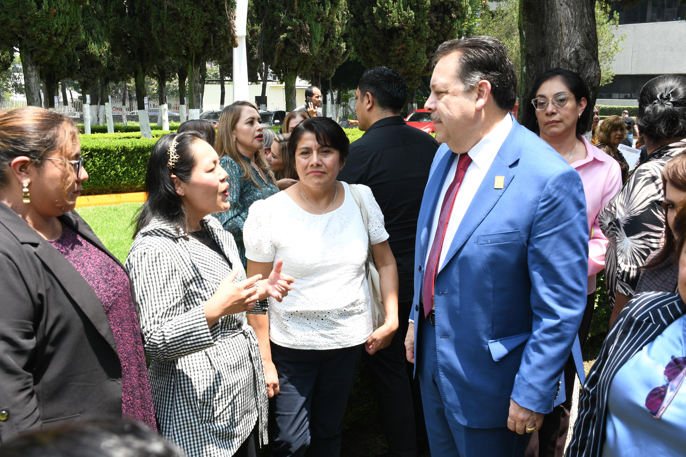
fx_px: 743
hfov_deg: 49.6
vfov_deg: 34.2
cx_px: 343
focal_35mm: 39
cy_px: 228
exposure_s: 1/100
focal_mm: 26
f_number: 8
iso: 200
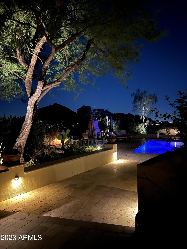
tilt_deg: -0.2
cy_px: 124
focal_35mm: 26
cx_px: 94
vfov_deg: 67.3
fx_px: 187
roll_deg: +0.6
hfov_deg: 53.1
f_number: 1.5
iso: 800
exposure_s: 1/5
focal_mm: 5.7
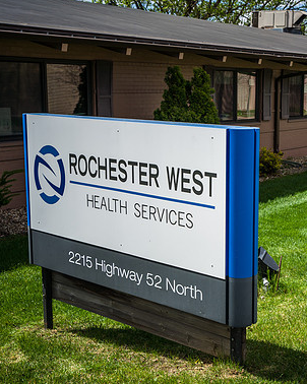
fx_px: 602
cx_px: 255
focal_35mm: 53
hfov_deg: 27.9
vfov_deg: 35.4
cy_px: 196
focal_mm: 35
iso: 100
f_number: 8
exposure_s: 1/250
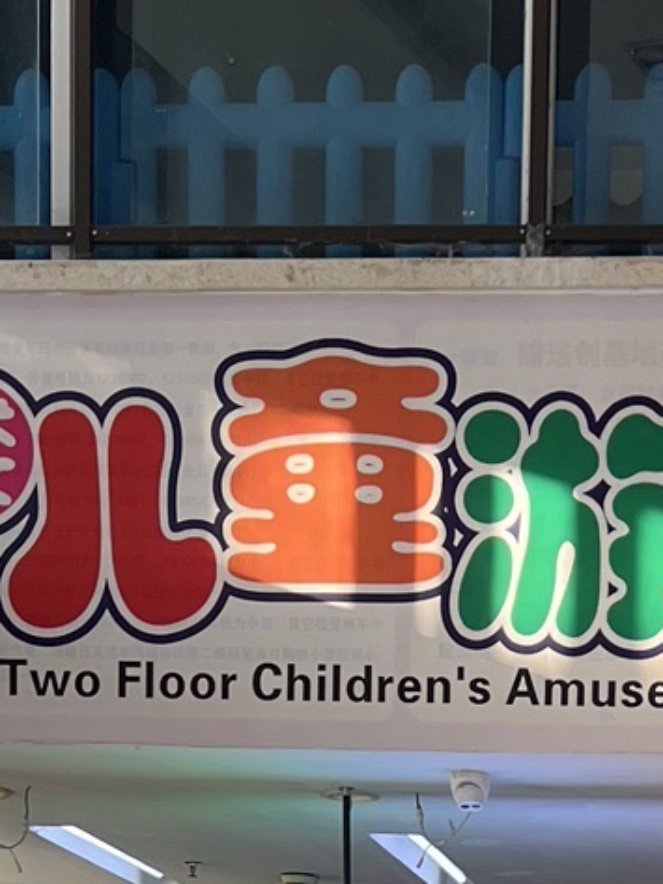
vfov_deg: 15.6
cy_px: 1527
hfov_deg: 13.3
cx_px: 652
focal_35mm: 110
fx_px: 2808
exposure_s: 1/121
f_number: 1.5
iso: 40
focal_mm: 5.7
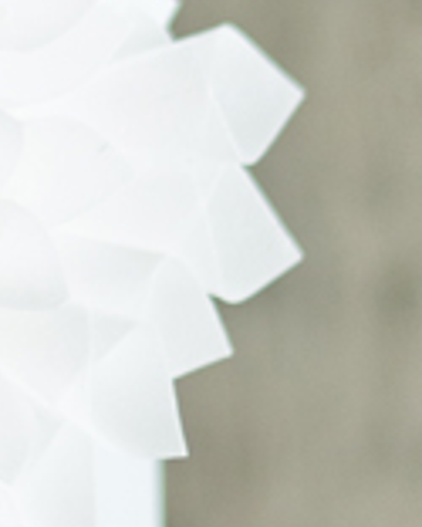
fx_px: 4227
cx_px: -321
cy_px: 44
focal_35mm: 271
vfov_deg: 7.1
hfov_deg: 5.6
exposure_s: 1/400
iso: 200
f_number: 1.4
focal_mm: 50
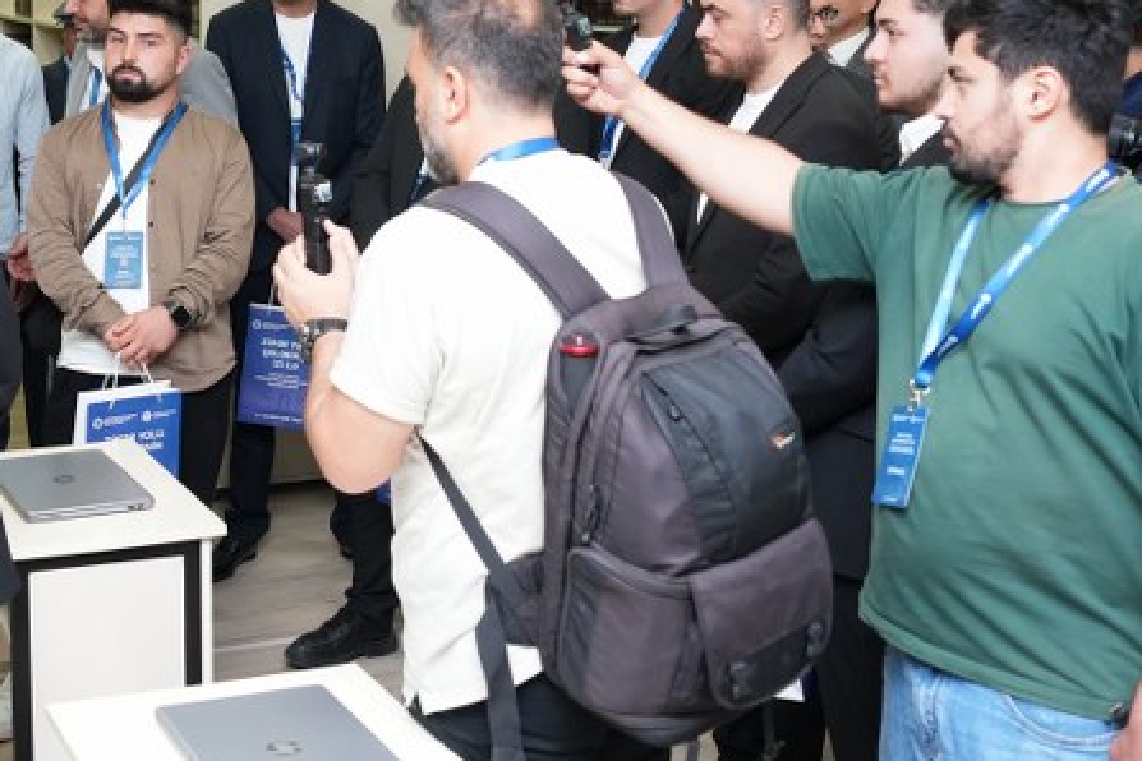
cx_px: 204
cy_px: 152
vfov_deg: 24.2
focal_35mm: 55
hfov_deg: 34.9
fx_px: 1745
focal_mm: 24
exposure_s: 1/125
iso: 1600
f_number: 4
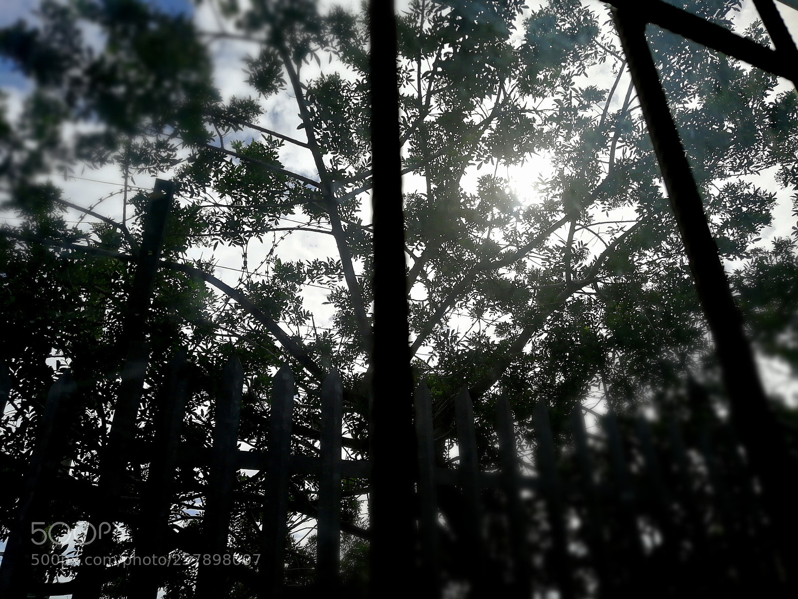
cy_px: 300
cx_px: 399
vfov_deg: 51.4
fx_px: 622
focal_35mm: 27
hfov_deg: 65.3
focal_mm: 3.95
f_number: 1.8
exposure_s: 1/2747
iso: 50
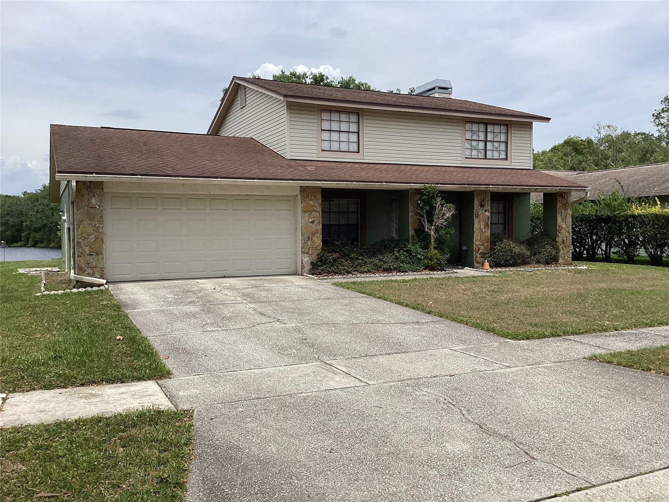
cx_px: 334
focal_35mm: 31
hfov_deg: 58.4
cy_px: 251
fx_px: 599
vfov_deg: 45.4
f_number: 2.4
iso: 25
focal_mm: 3.3
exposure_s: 1/2146
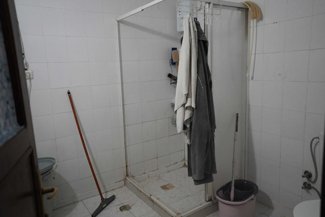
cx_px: 162
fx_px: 253
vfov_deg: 46.4
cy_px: 108
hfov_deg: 65.5
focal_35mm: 28
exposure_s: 1/160
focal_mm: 28
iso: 2500
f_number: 2.8
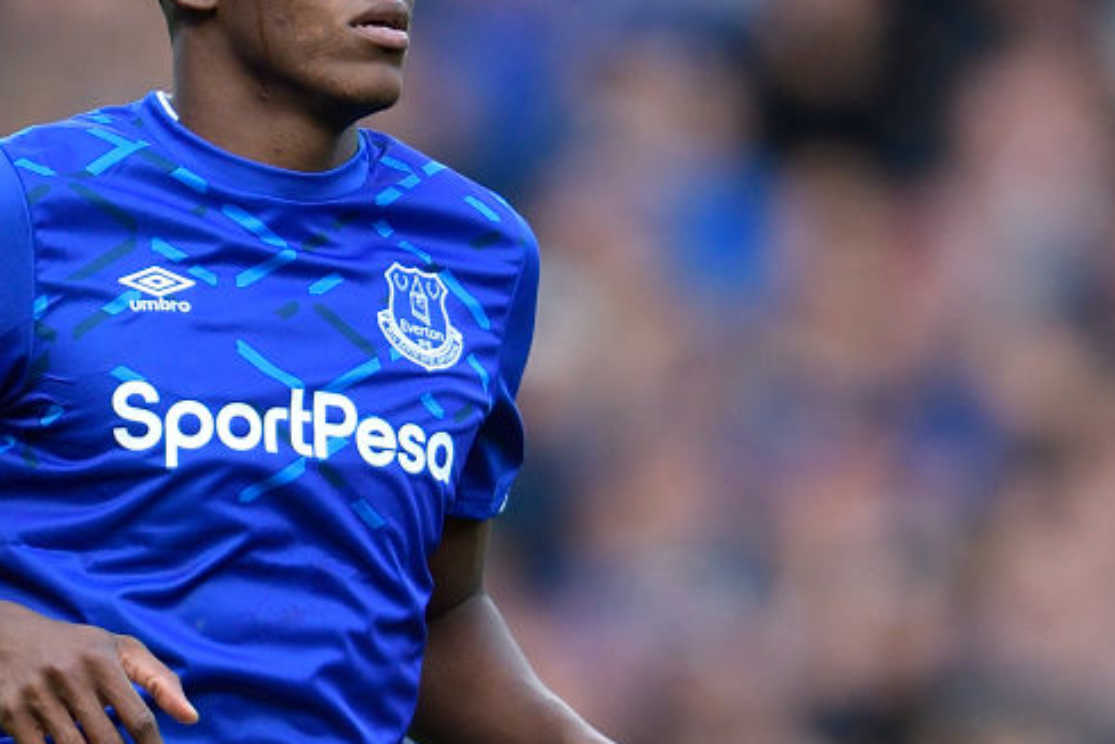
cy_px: 345
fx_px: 38817
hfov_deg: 1.6
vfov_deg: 1.1
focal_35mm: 1253
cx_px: 487
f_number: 2.8
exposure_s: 1/2000
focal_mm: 400
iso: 500
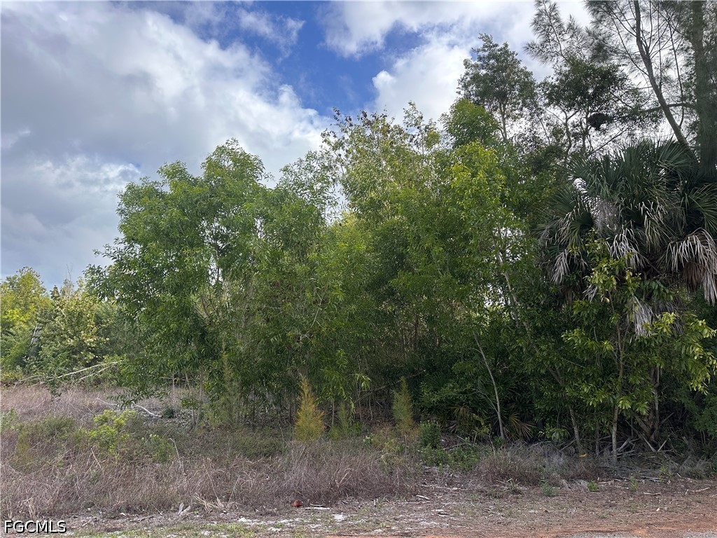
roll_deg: -2.8
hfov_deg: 71.6
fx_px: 497
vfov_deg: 56.8
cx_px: 358
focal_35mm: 24
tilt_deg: +10.3
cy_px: 269
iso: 80
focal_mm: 6.86
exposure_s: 1/1751
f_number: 1.78
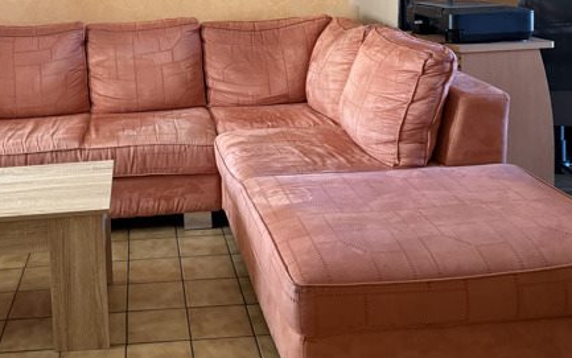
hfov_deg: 41.9
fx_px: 733
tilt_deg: -4.7
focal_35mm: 47
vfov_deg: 26.2
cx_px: 174
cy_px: 13
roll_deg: +1.9
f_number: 1.78
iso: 400
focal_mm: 6.76
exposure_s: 1/60
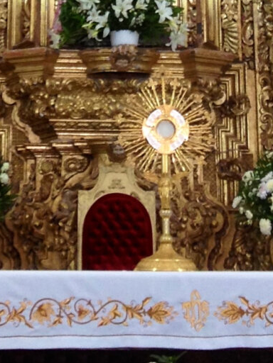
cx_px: 92
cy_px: -284
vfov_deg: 10.6
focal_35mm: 175
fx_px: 1840
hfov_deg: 8.5
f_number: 2.4
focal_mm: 4.28
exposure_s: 1/20
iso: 80
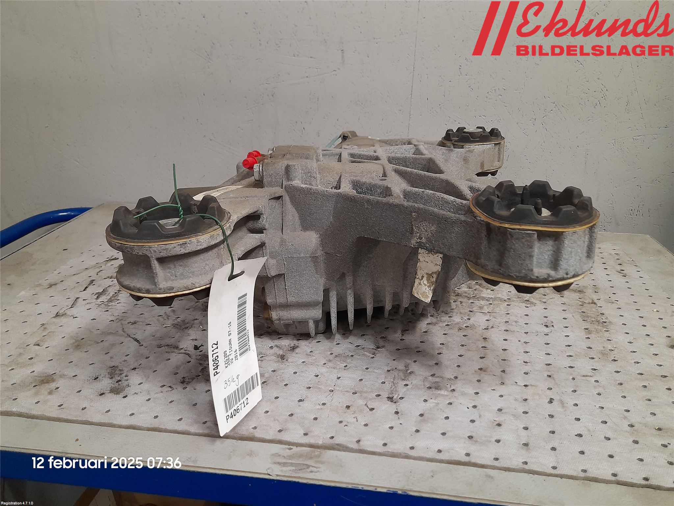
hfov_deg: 69.4
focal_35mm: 25
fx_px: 487
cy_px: 253
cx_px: 337
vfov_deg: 54.9
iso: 320
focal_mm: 4.6
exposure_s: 1/50
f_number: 2
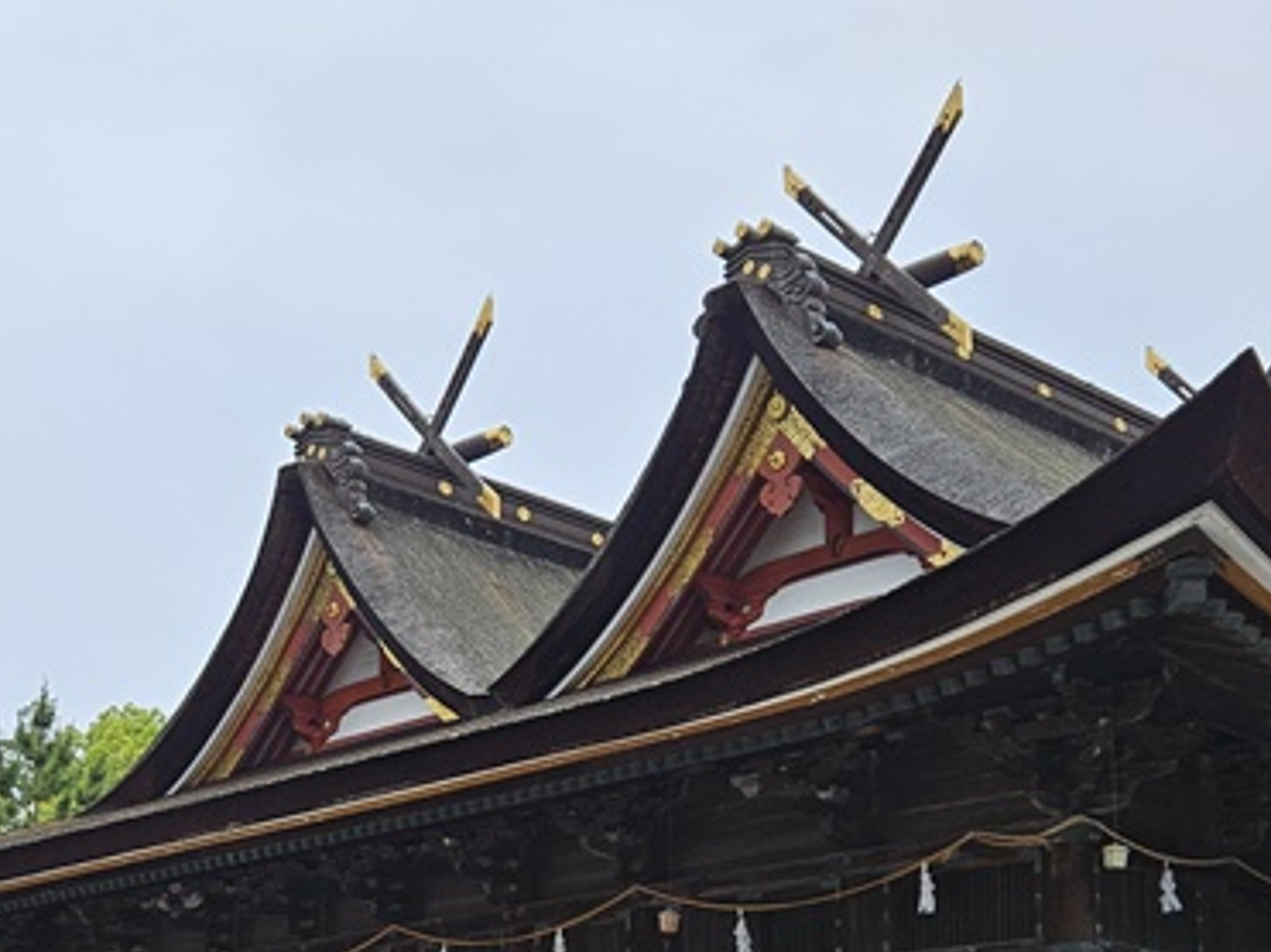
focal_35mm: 62
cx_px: 456
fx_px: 2276
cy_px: 812
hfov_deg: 31.0
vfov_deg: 23.2
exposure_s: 1/1645
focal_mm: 5.4
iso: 25
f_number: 1.8
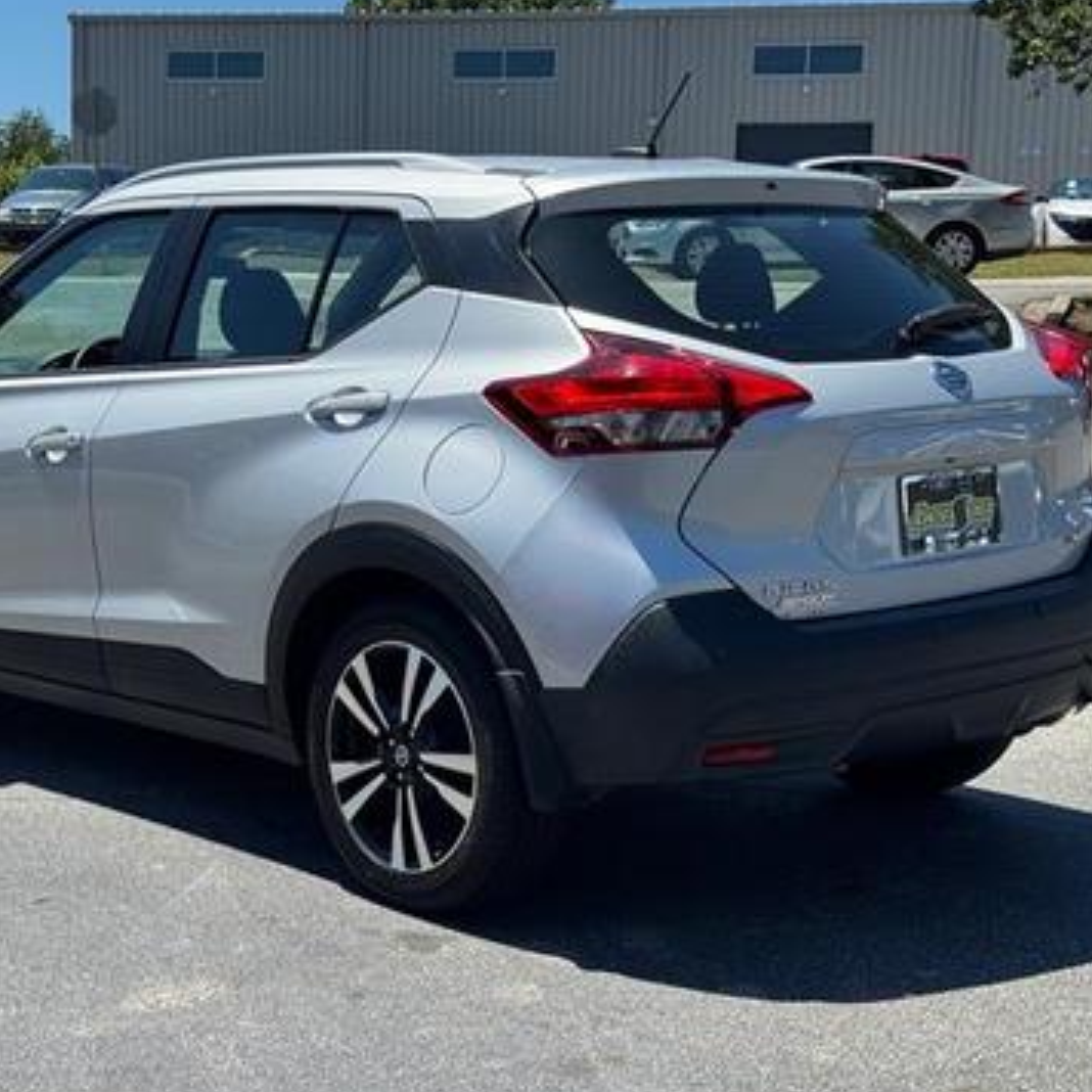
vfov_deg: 28.6
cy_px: 537
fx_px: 2141
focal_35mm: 60
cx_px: 423
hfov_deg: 28.5
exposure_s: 1/3610
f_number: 1.78
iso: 64
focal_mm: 6.76
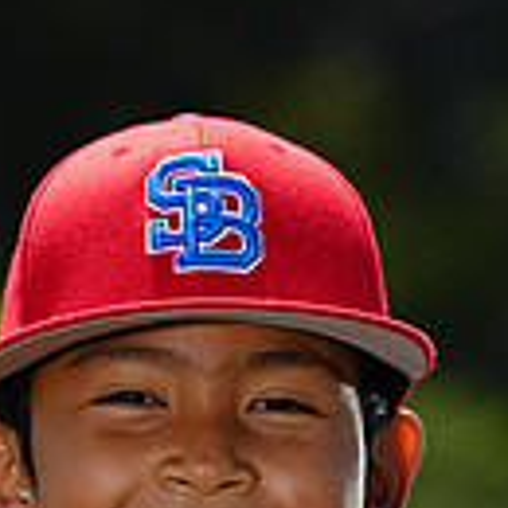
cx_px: 178
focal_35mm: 716
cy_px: 797
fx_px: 11888
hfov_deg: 2.4
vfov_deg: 2.4
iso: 50
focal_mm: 189
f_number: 5
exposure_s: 1/250
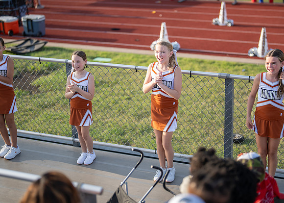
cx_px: 156
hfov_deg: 30.1
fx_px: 528
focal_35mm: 66
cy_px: 89
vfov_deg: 21.7
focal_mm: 50
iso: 100
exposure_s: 1/3200
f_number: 1.2
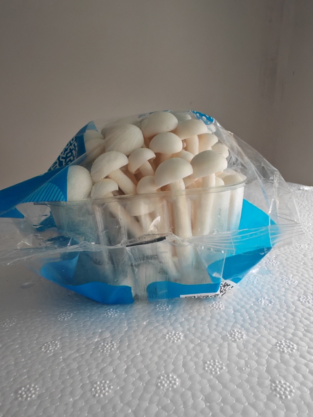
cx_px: 156
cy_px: 208
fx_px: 314
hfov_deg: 53.1
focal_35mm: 26
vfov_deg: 67.3
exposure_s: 1/50
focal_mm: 1.96
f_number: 2.2
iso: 320
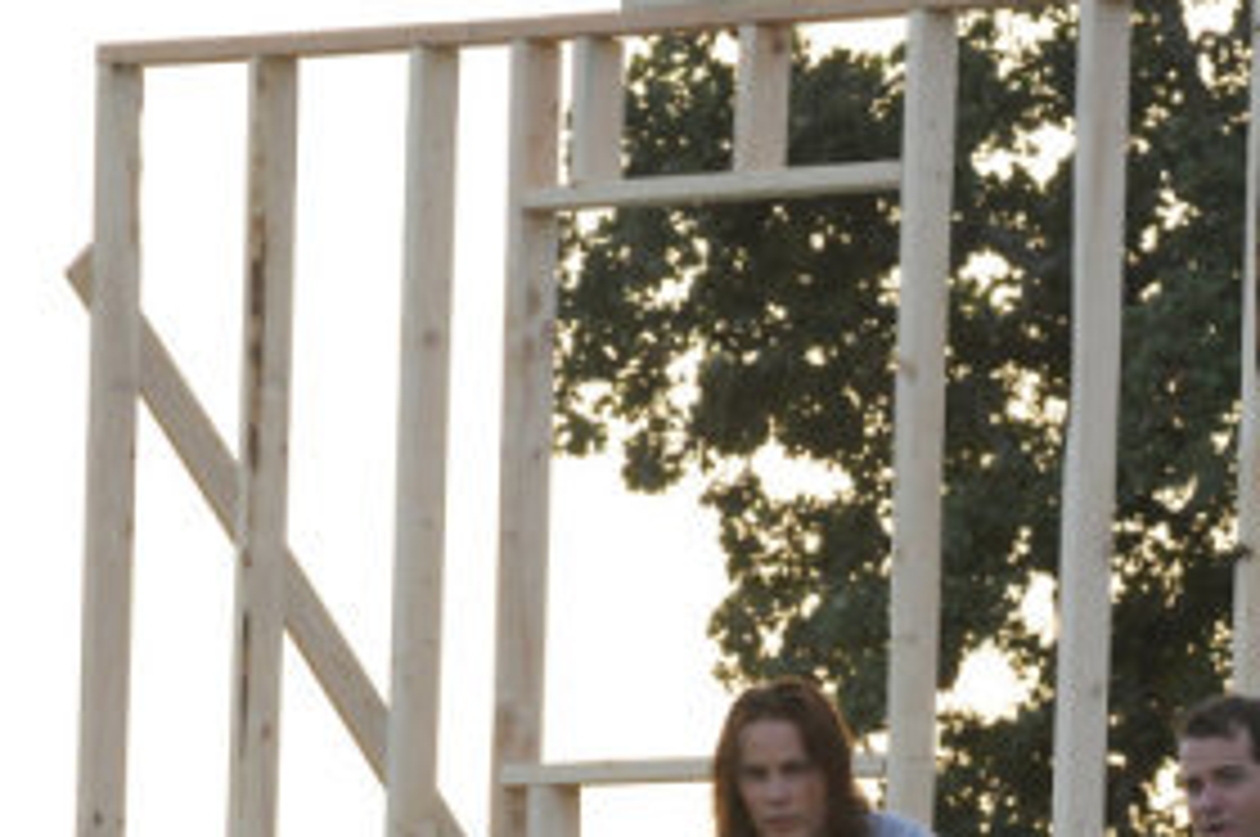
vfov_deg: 2.1
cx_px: 1026
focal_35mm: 643
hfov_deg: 3.2
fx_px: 22479
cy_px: 742
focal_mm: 200
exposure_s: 1/500
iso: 1600
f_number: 7.1
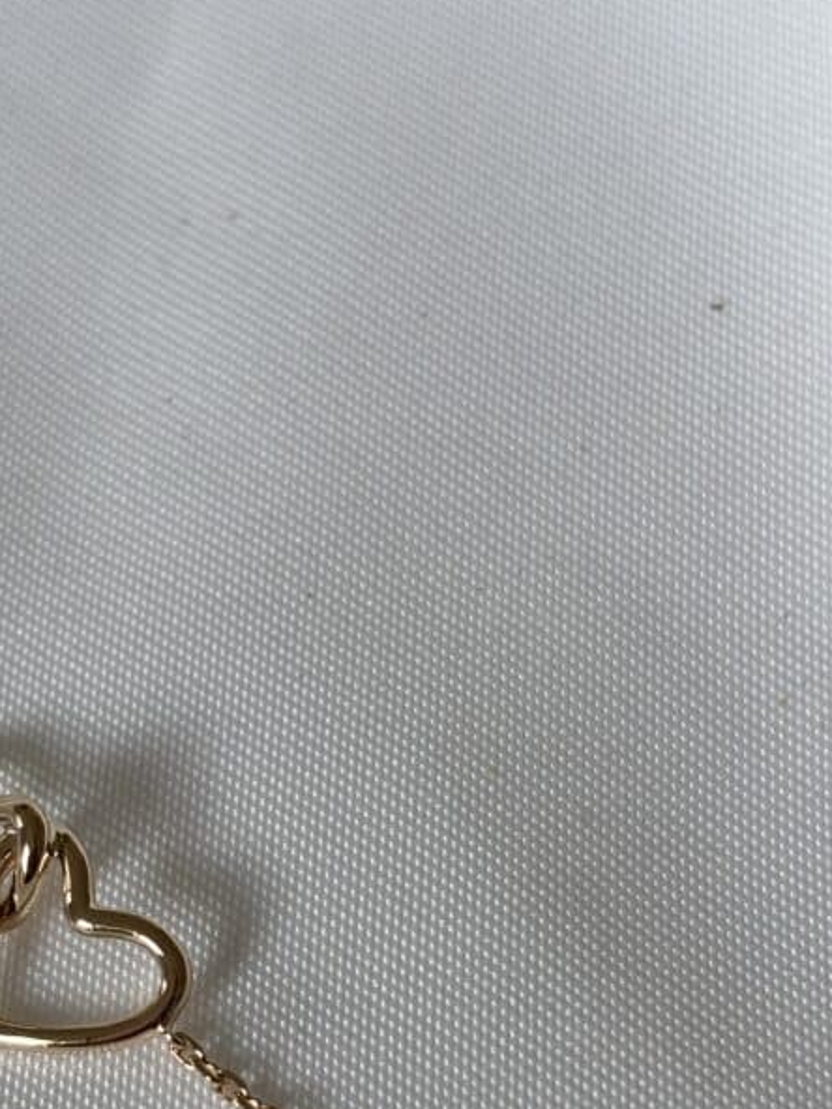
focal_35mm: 90
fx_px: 2884
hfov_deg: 16.3
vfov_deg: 21.5
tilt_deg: -64.5
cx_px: 176
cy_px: 916
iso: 40
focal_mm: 5.96
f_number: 1.6
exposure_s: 1/121
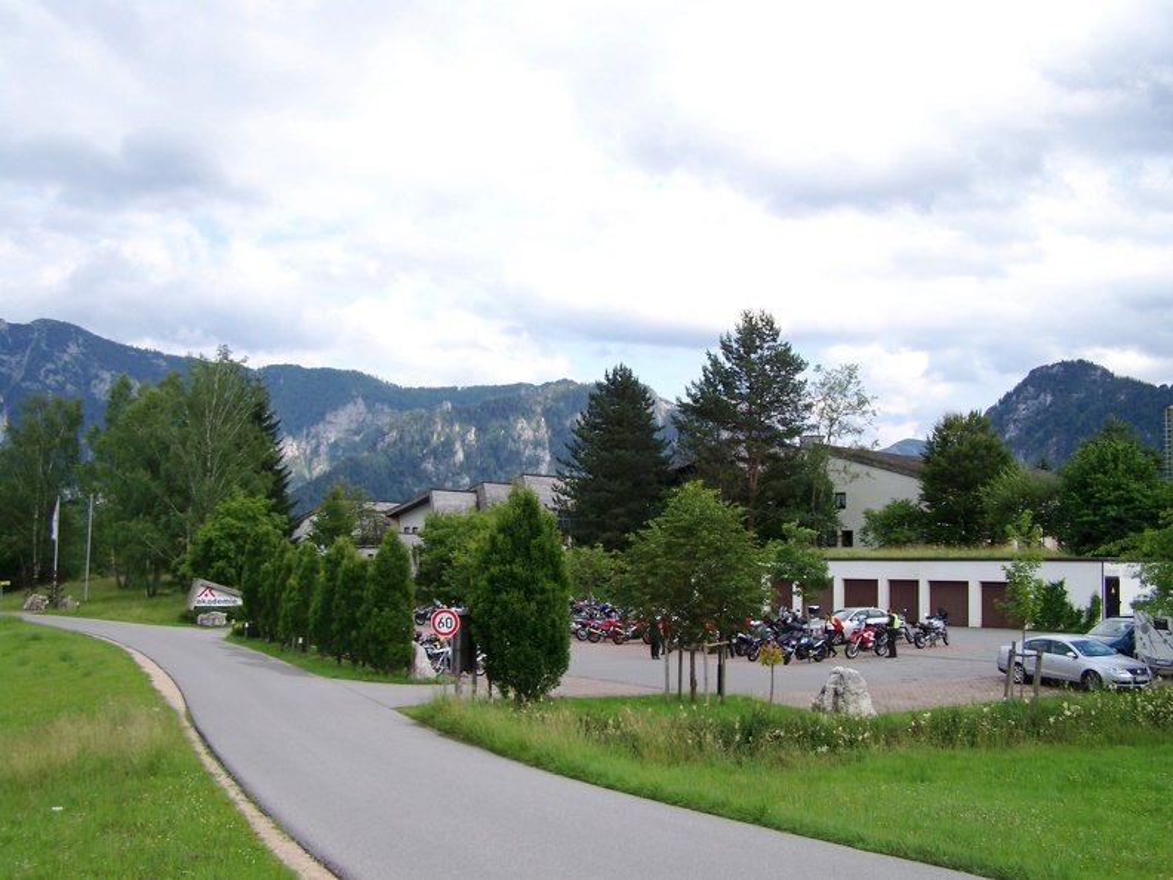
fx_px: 1288
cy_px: 440
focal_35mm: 38
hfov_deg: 49.0
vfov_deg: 37.7
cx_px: 586
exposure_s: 1/320
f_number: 2.8
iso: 64
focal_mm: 6.3
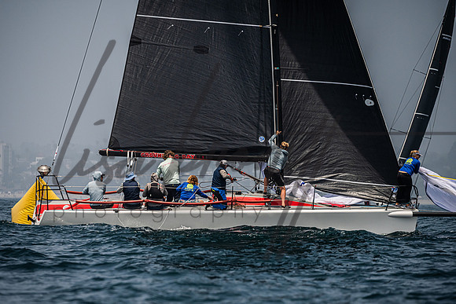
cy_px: 163
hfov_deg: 6.1
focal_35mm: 337
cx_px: 210
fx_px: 4267
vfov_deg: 4.1
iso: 400
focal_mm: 310
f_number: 6.3
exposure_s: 1/5000
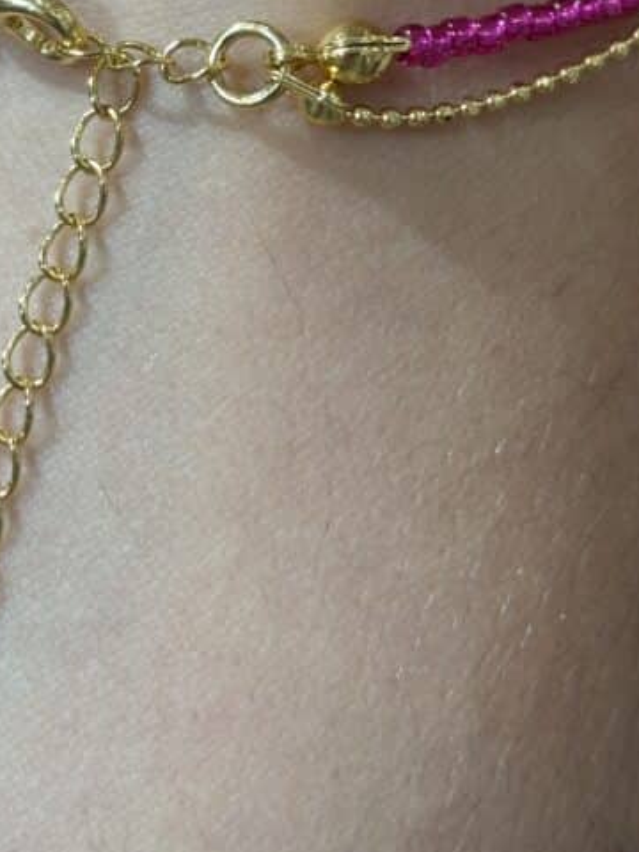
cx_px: 183
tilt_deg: -35.4
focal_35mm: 111
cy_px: 55
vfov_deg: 17.4
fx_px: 2732
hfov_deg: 13.3
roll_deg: +1.2
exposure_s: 1/100
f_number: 1.6
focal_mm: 5.96
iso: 50
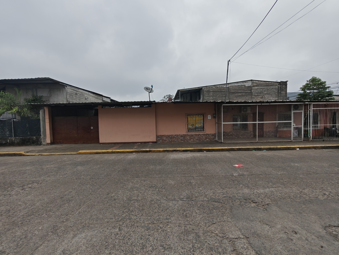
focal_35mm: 16
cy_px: 128
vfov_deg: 78.1
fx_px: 157
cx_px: 170
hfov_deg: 94.5
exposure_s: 1/1100
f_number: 2.2
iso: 50
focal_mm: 1.96
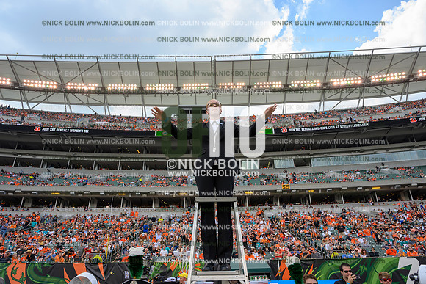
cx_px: 213
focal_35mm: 24
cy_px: 142
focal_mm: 24
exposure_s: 1/100
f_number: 7.1
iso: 80
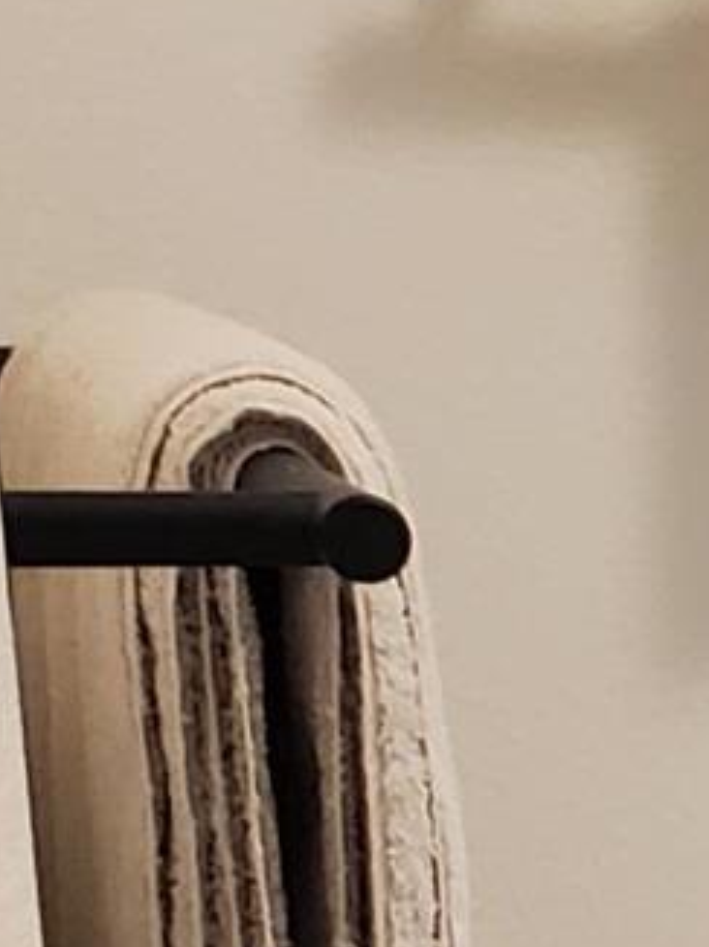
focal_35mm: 184
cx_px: 2418
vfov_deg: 9.9
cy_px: 1958
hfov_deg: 6.9
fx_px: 5031
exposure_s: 1/60
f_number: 2.4
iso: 250
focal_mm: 4.3
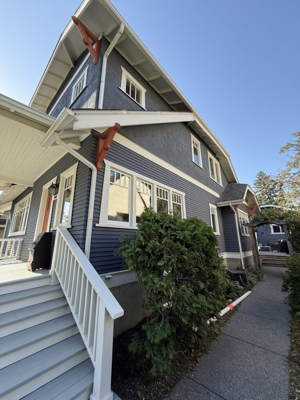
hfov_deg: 85.7
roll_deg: +0.0
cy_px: 200
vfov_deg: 102.1
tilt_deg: +17.5
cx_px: 150
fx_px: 162
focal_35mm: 14
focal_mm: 2.22
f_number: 2.2
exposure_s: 1/307
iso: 50
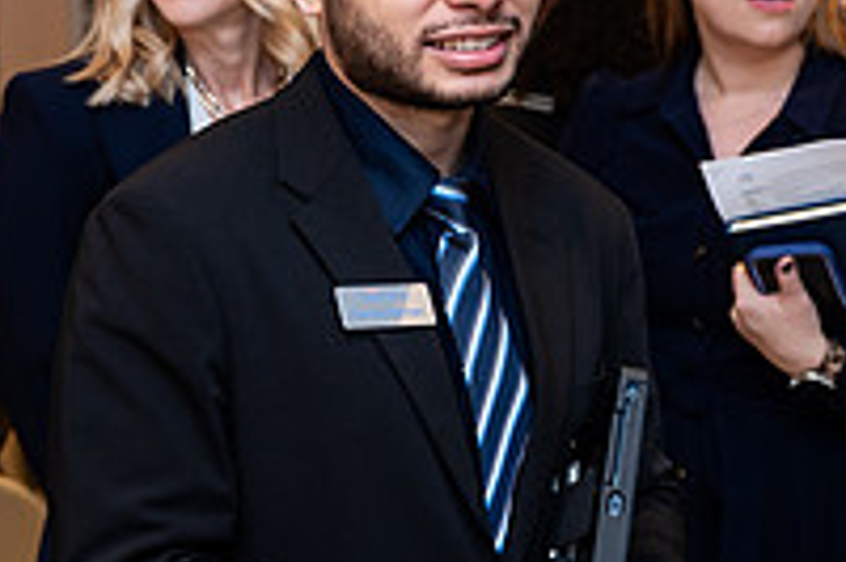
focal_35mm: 116
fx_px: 2724
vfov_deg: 11.8
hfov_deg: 17.7
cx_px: 398
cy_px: 188
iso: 320
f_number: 3.2
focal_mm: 39
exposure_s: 1/160
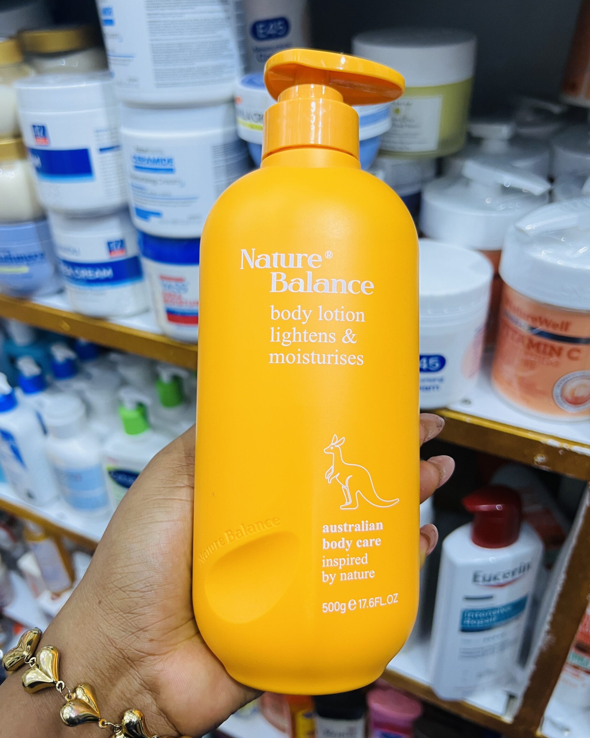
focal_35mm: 28
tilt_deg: -32.7
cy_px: 339
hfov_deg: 51.5
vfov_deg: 62.1
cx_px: 291
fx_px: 611
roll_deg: +2.9
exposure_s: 1/50
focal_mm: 5.7
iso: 100
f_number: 1.5
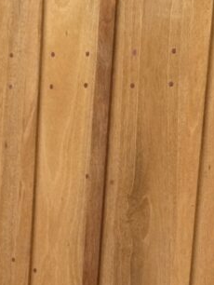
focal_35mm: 117
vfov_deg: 16.3
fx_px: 963
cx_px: 92
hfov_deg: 12.7
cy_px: 313
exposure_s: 1/20
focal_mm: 4.28
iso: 125
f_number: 2.4
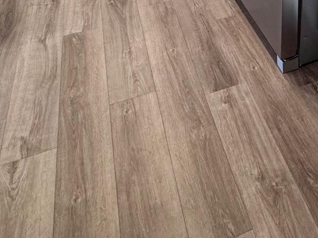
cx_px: 278
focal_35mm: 47
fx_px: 432
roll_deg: -1.8
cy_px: -154
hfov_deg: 38.1
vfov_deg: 22.6
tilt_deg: -13.2
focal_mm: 2.22
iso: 160
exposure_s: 1/60
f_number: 2.2
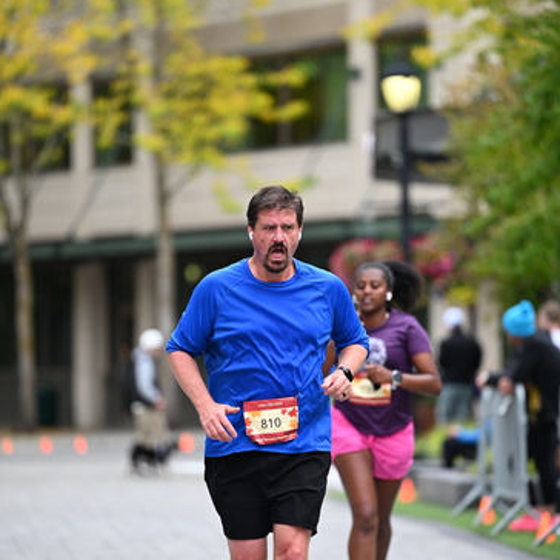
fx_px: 4704
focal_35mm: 257
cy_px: 331
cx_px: 279
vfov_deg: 6.8
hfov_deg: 6.8
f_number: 2.8
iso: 640
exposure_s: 1/2000
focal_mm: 200
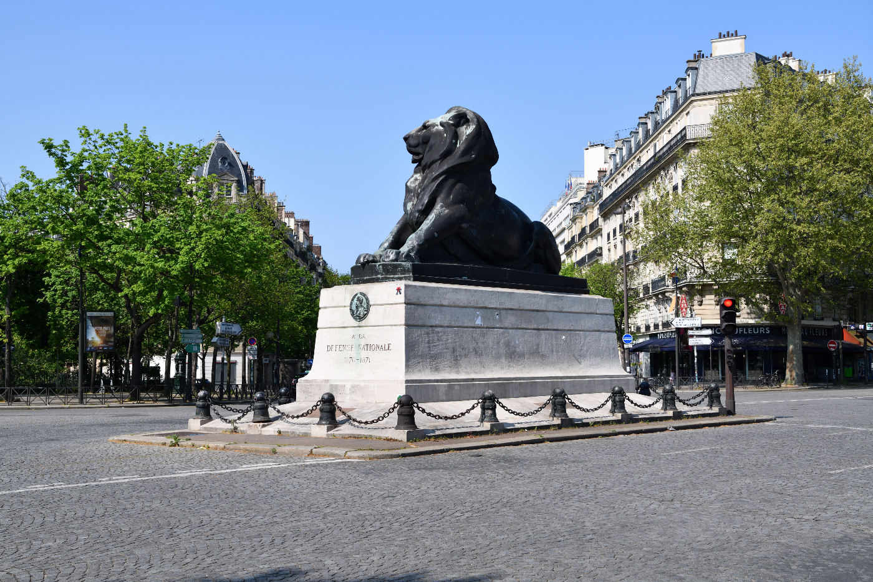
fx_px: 1067
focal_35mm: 44
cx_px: 436
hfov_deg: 44.5
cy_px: 291
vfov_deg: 30.5
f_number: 10
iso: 200
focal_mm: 44
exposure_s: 1/400
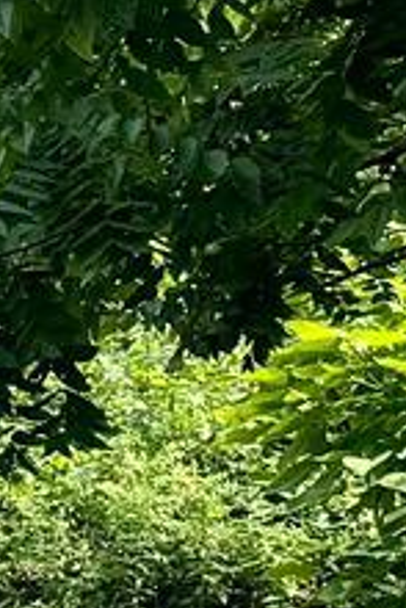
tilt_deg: -7.7
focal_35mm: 232
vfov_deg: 8.8
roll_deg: -0.5
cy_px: 77
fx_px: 3918
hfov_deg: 4.6
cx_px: -1864
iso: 80
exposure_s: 1/2506
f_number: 1.78
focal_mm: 6.76
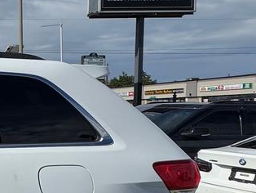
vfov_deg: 25.6
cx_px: -185
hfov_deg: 22.6
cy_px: 128
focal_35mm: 57
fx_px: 422
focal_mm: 2.22
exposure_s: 1/3906
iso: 50
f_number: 2.2
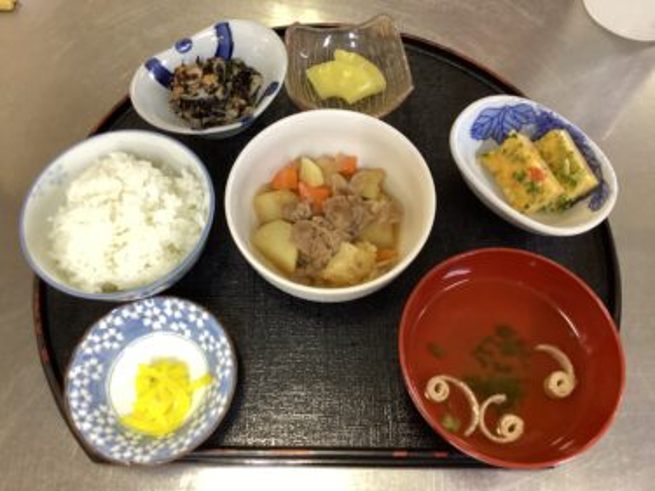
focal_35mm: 31
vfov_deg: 45.4
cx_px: 328
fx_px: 586
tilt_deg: -65.3
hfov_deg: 58.4
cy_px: 246
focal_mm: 3.3
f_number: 2.4
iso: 320
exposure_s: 1/40
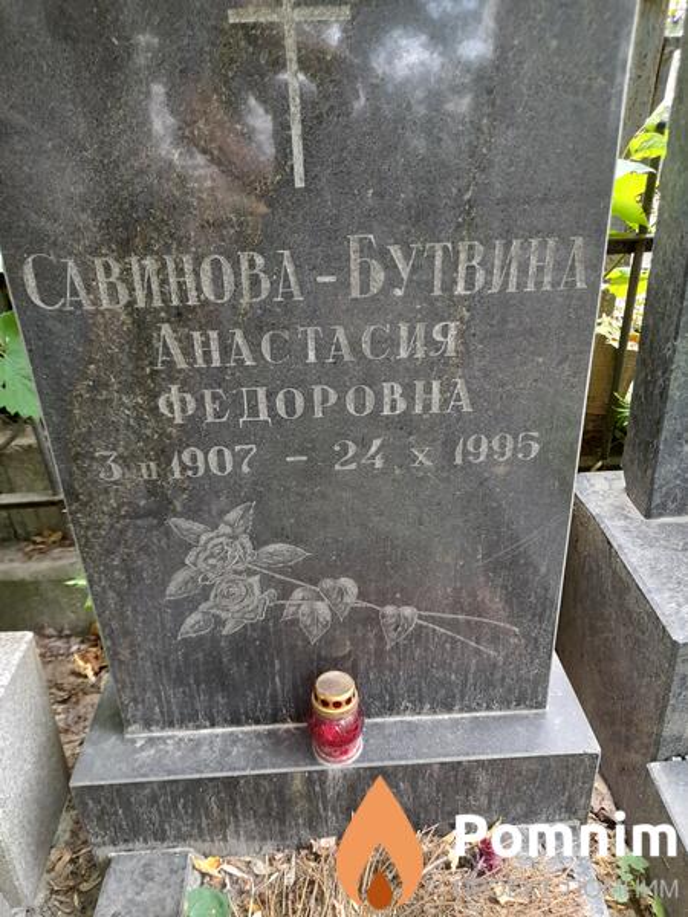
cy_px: 458
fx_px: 663
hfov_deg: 54.9
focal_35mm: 25
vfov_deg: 69.4
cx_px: 344
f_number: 2
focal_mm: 4.6
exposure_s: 1/50
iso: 200
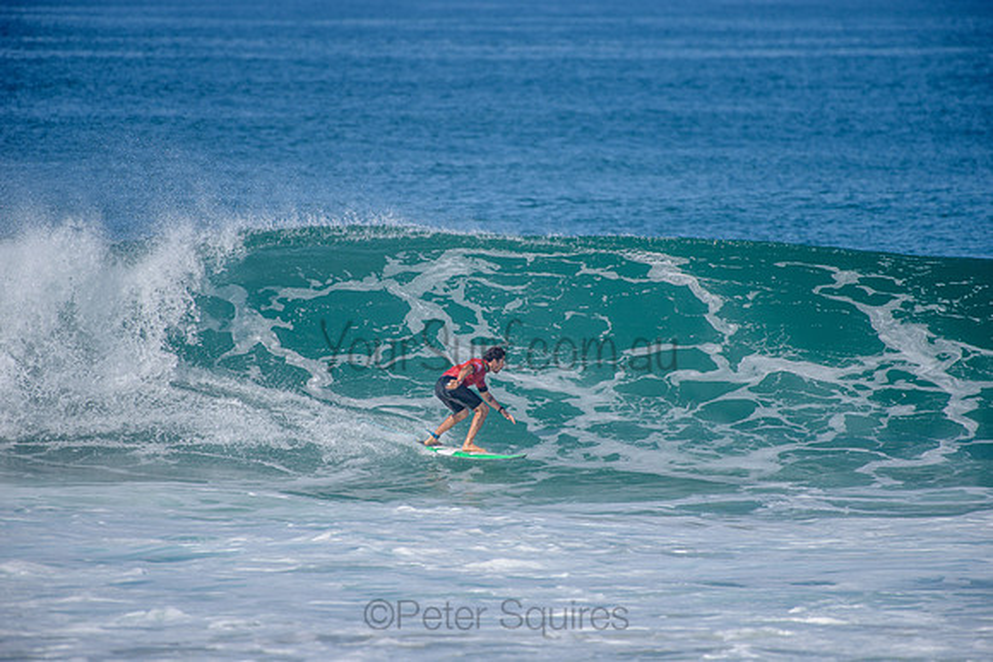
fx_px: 13794
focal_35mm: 500
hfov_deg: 4.1
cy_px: 331
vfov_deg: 2.8
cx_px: 496
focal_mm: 500
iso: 160
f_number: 5.6
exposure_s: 1/2000
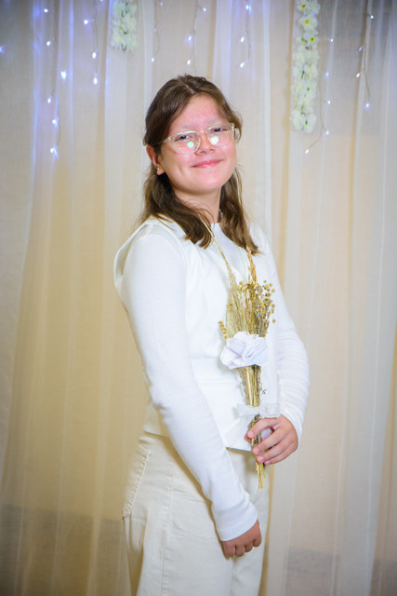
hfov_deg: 15.7
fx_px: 1438
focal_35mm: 87
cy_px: 298
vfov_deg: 23.4
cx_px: 198
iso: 1600
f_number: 4
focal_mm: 58
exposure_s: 1/80
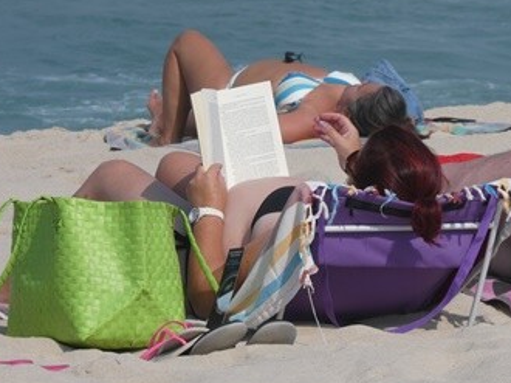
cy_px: 233
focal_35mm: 437
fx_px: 6446
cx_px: 249
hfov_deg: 4.5
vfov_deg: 3.4
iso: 80
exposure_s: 1/640
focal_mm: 53.8
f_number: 5.8
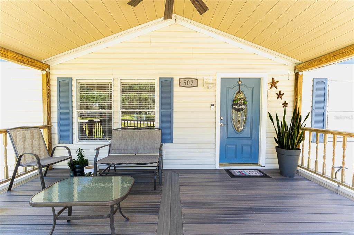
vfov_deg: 81.2
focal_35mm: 14
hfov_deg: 104.3
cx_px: 177
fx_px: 138
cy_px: 118
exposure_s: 1/80
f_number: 5
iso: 250
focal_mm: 14
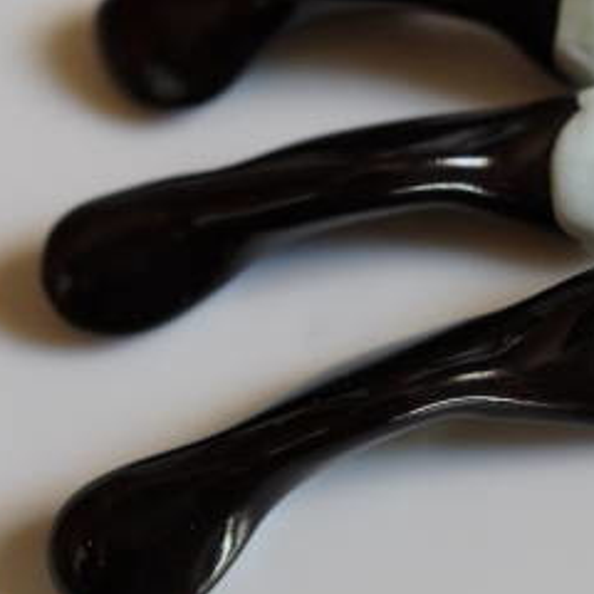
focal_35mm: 102
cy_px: 244
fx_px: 1980
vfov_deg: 17.0
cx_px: 369
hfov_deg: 17.0
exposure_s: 1/160
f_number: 5
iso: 1600
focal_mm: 30
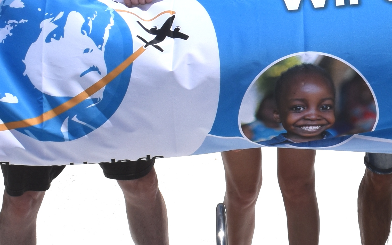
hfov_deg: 11.4
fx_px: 1934
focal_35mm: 181
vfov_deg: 7.2
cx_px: 428
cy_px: -19
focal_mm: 30
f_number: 13
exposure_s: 1/640
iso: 200
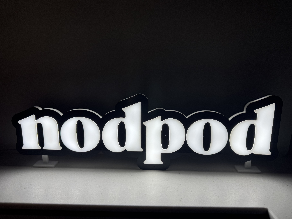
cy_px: 110
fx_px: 202
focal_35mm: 24
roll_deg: -0.4
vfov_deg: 56.8
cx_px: 146
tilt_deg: -14.0
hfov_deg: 71.6
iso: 64
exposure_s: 1/209
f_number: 1.78
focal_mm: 6.76
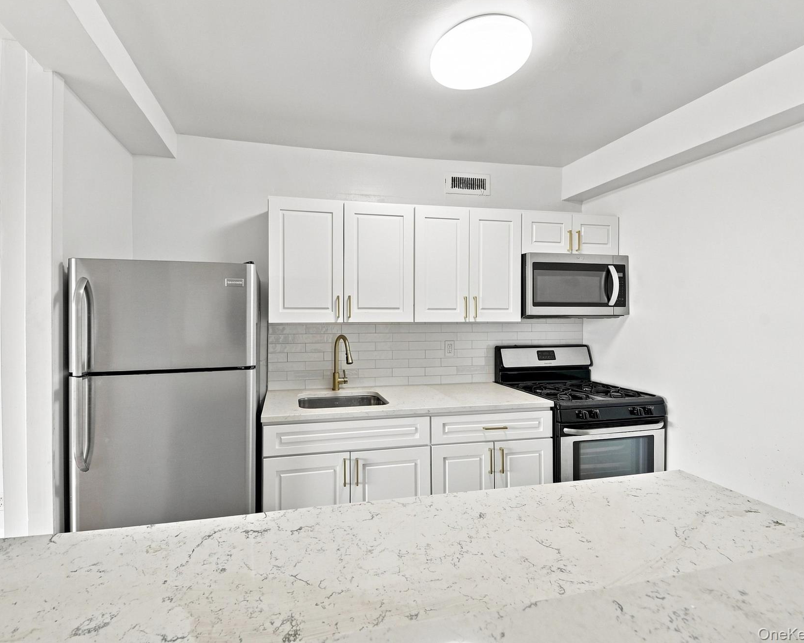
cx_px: 357
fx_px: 333
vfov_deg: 88.0
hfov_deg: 100.3
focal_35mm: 14
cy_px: 312
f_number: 9
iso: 400
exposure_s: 1/320
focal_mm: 8
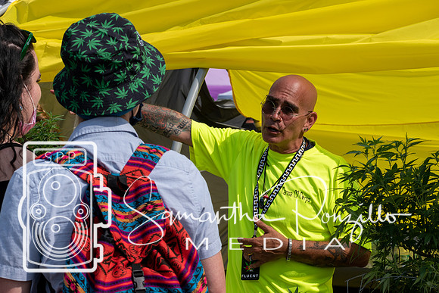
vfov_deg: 13.0
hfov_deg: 19.5
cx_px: 220
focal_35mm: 105
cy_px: 146
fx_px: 1281
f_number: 8
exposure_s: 1/1250
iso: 200
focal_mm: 70
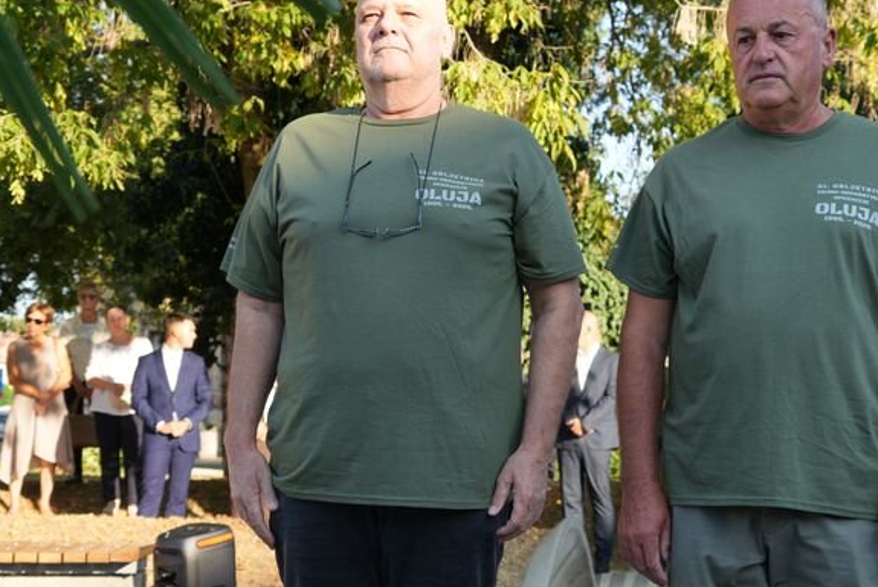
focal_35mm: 73
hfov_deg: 27.5
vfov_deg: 18.7
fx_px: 1781
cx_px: 580
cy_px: 294
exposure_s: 1/80
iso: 100
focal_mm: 41
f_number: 6.3
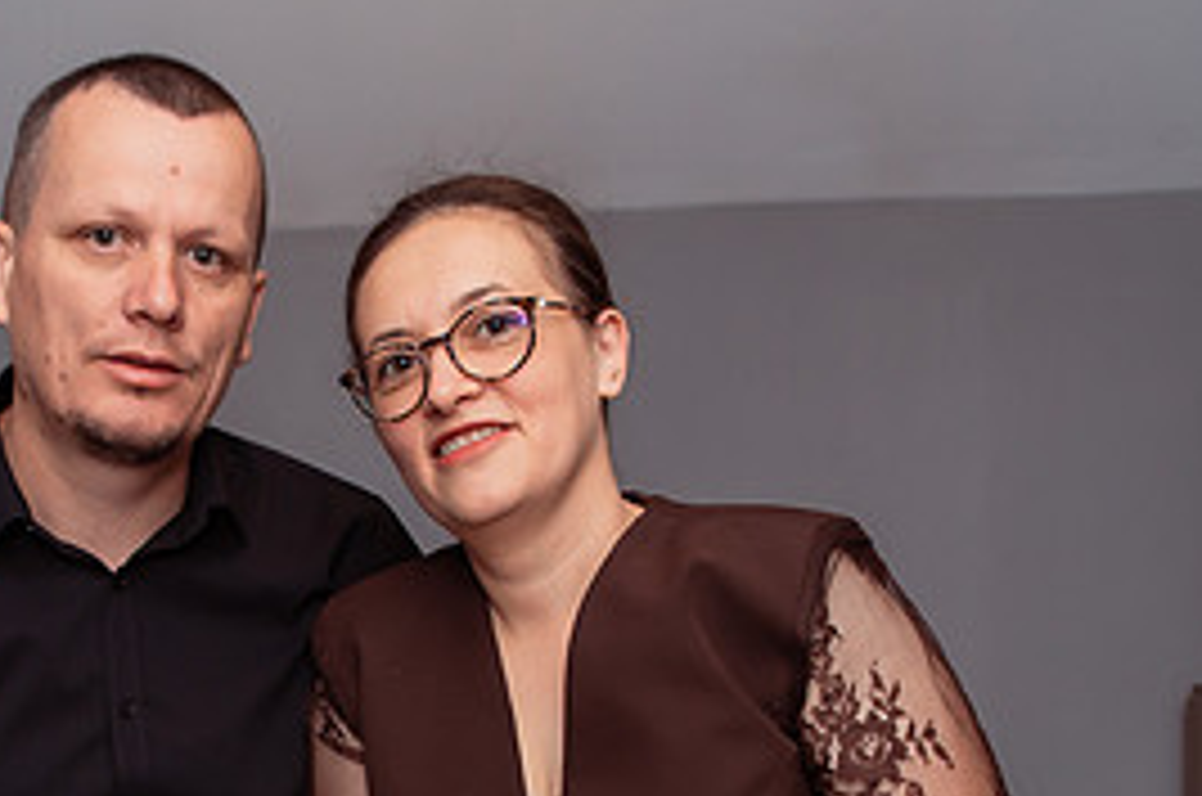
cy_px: 801
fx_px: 1866
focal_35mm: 56
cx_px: 252
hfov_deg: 34.7
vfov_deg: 23.1
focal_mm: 24
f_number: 3.5
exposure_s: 1/250
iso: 500
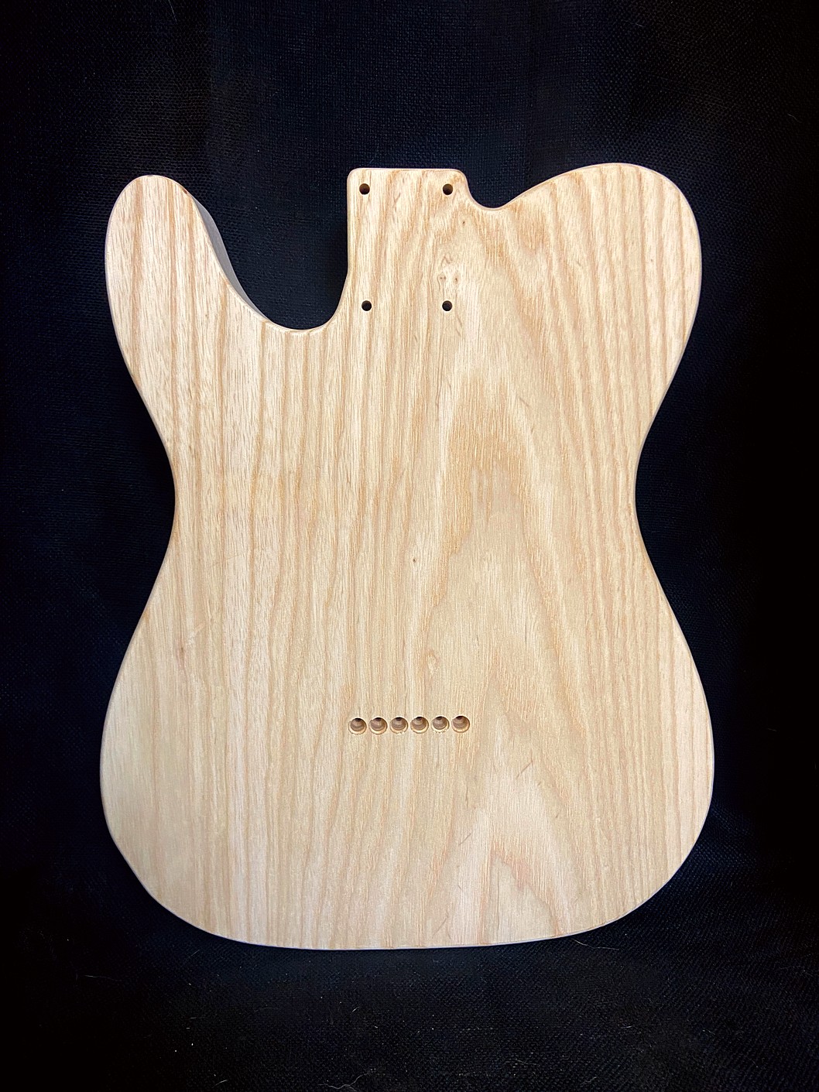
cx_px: 410
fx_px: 820
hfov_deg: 53.1
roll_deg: +1.8
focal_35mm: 26
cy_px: 546
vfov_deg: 67.3
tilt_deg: -11.5
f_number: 1.8
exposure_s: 1/60
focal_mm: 4.25
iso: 125
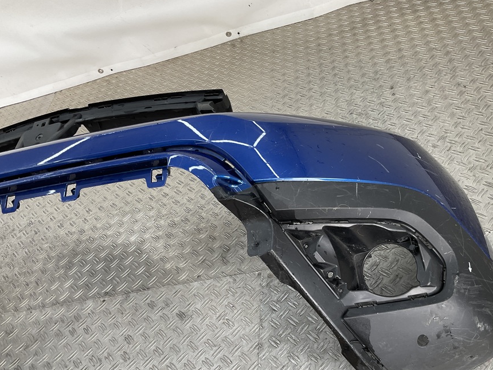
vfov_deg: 41.7
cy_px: 212
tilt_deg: -47.1
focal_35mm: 34
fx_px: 484
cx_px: 269
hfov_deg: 53.9
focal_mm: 3
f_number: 1.8
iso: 25
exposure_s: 1/120
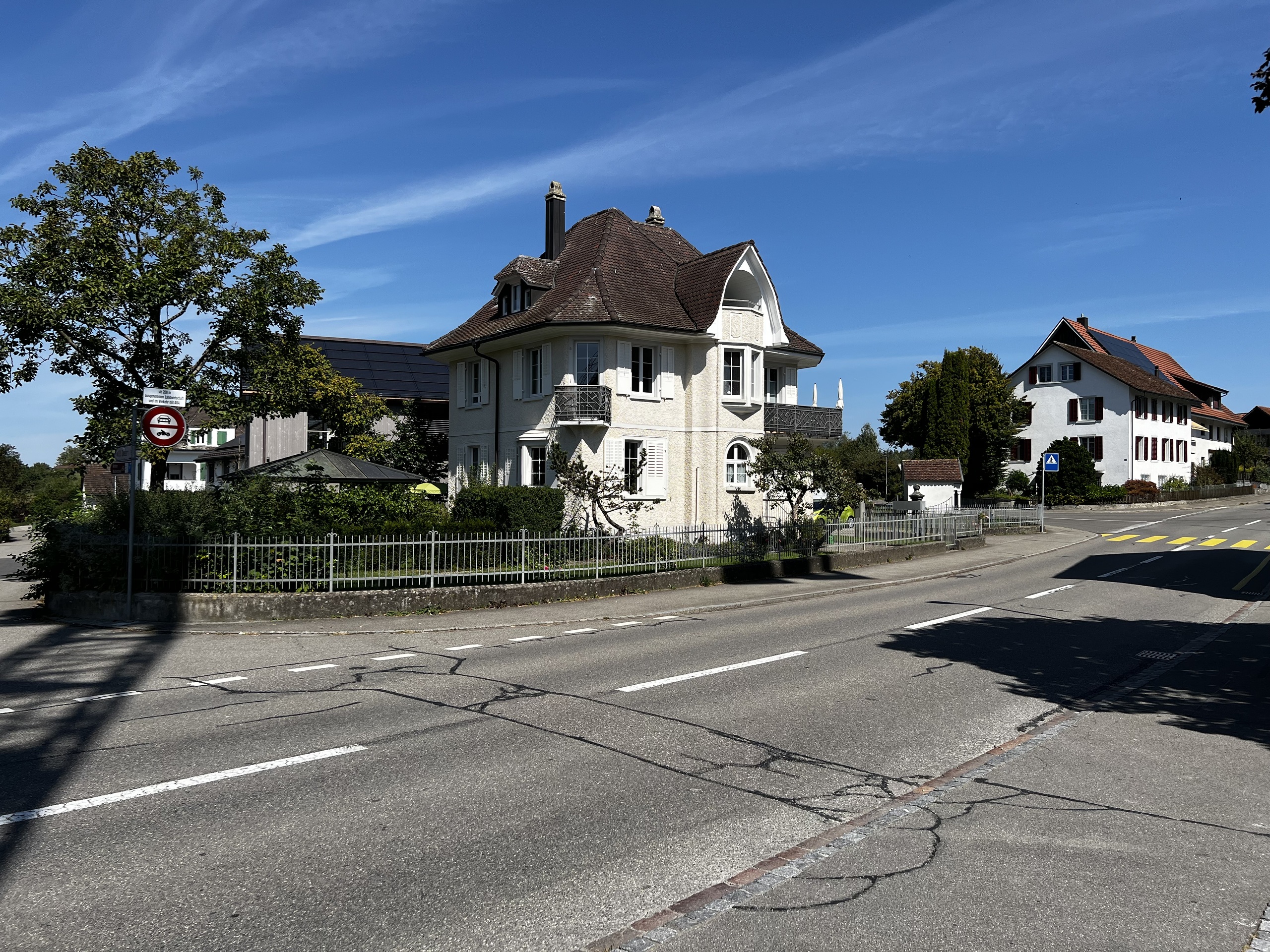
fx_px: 954
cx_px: 635
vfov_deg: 53.1
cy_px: 476
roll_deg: -0.6
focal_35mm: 26
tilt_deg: +1.2
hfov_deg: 67.3
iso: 50
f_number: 1.5
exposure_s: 1/5319
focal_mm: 5.7
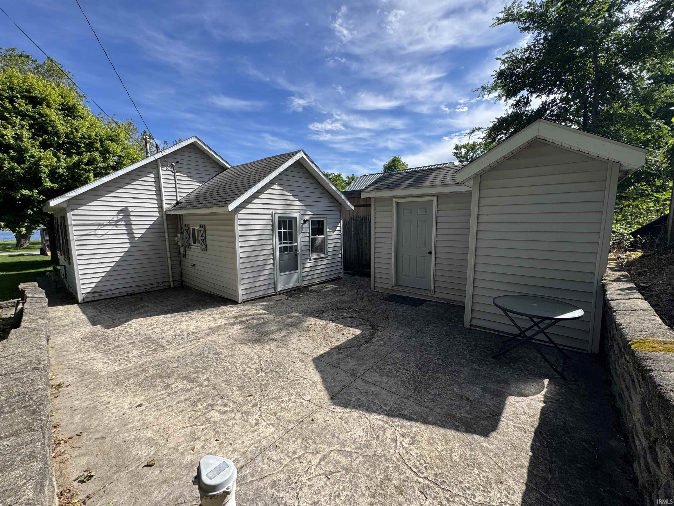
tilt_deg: -7.8
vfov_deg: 85.7
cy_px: 253
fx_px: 273
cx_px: 337
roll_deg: -0.1
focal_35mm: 14
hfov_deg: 102.1
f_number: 2.2
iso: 40
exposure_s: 1/1143
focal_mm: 2.22
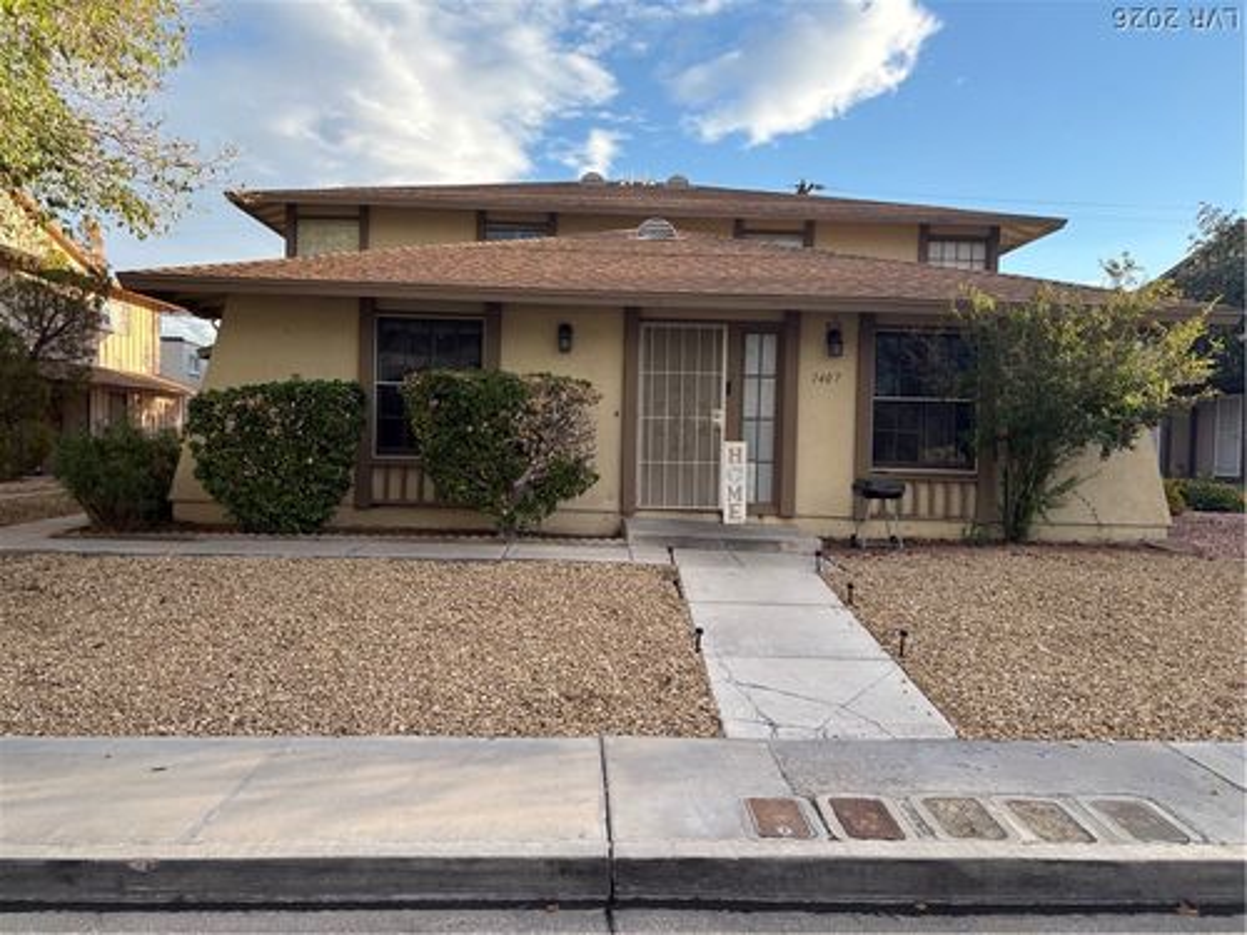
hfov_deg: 67.3
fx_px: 937
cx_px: 624
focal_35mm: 26
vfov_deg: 53.1
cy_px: 468
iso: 50
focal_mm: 5.96
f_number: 1.6
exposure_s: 1/959
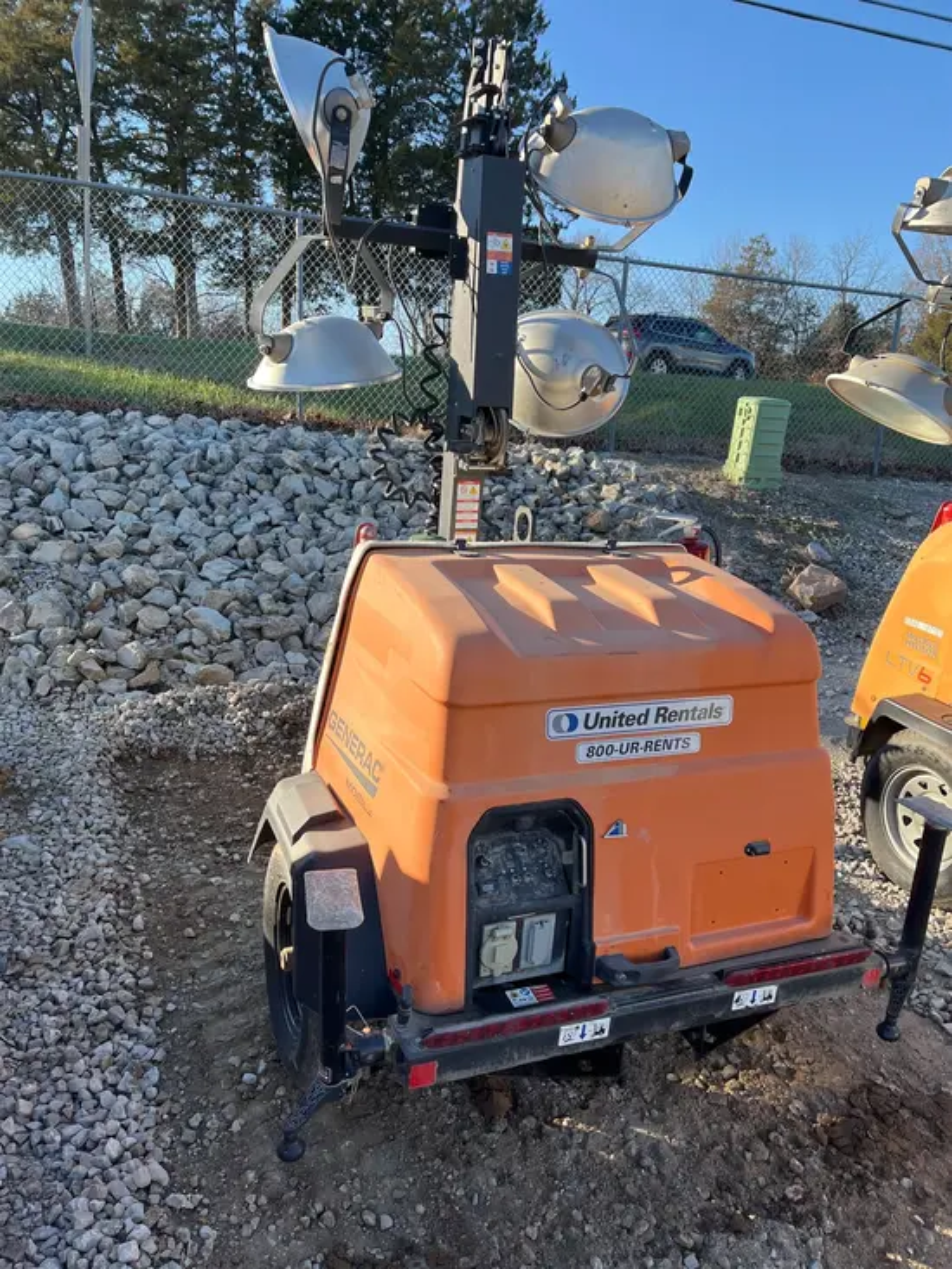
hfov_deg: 53.1
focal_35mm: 26
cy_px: 634
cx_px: 476
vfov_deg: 67.3
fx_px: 953
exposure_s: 1/1000
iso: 50
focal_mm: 5.1
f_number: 1.6
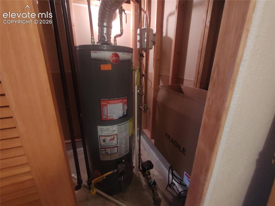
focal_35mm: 16
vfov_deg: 78.1
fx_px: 127
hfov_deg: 94.5
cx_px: 138
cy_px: 103
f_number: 2.2
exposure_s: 1/20
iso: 584
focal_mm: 1.66
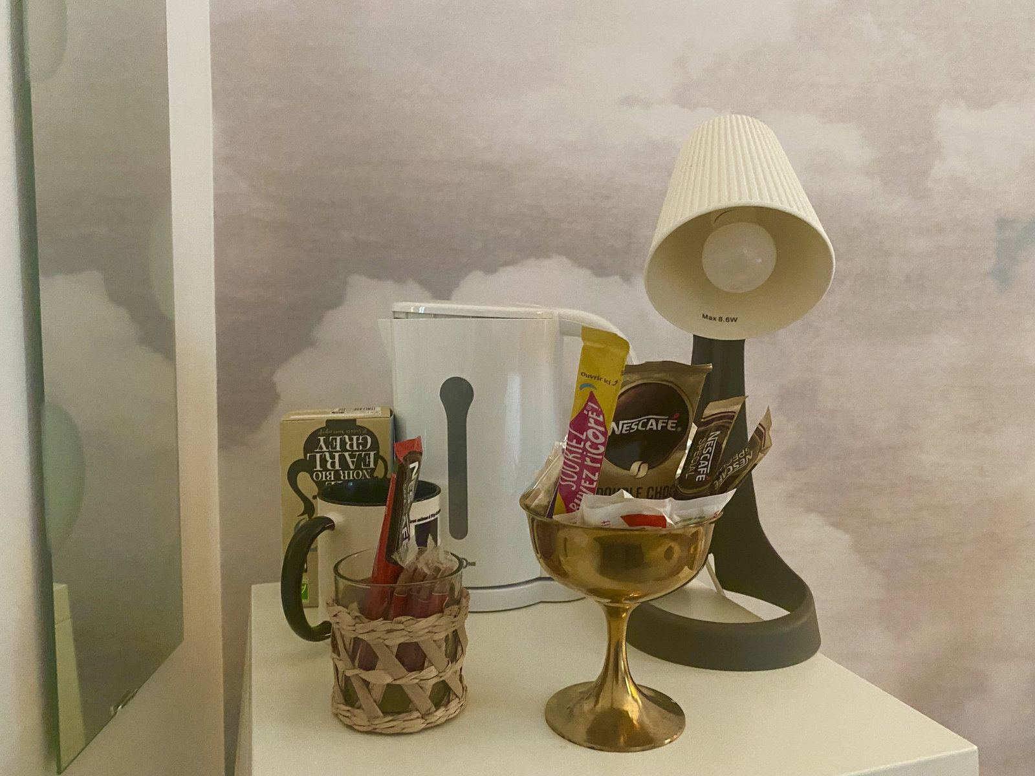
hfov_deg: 67.3
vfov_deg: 53.1
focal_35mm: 26
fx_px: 777
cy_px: 388
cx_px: 518
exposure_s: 1/33
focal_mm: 4.25
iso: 500
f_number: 1.8
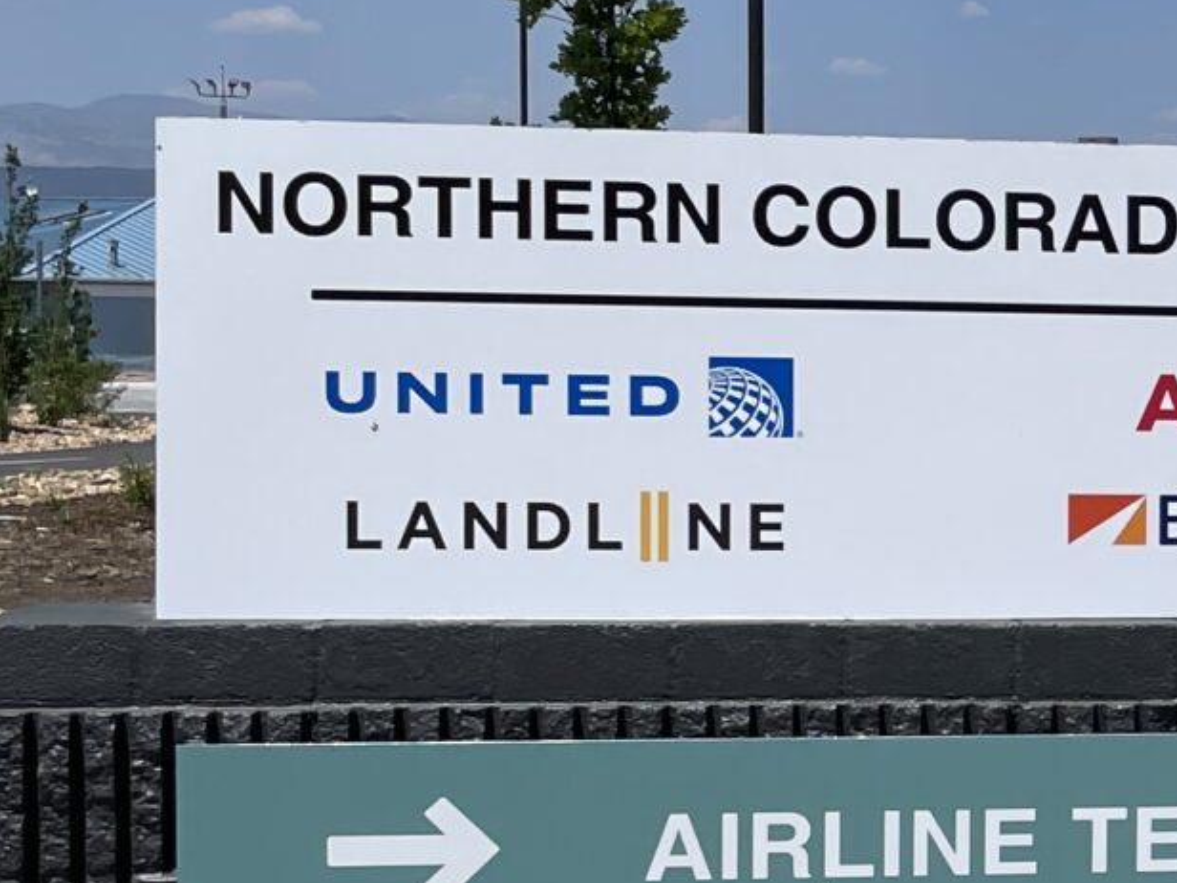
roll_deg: -0.8
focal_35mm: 108
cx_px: 1924
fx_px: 3672
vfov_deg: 13.7
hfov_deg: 16.2
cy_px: 545
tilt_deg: -3.9
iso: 32
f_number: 1.6
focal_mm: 4.2
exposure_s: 1/6494
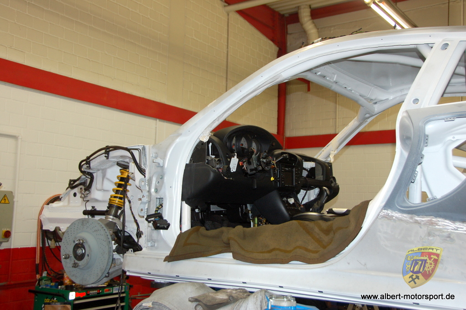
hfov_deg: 48.0
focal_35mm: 40
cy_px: 155
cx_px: 233
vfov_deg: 33.0
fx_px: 524
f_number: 4
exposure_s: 1/60
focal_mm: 27
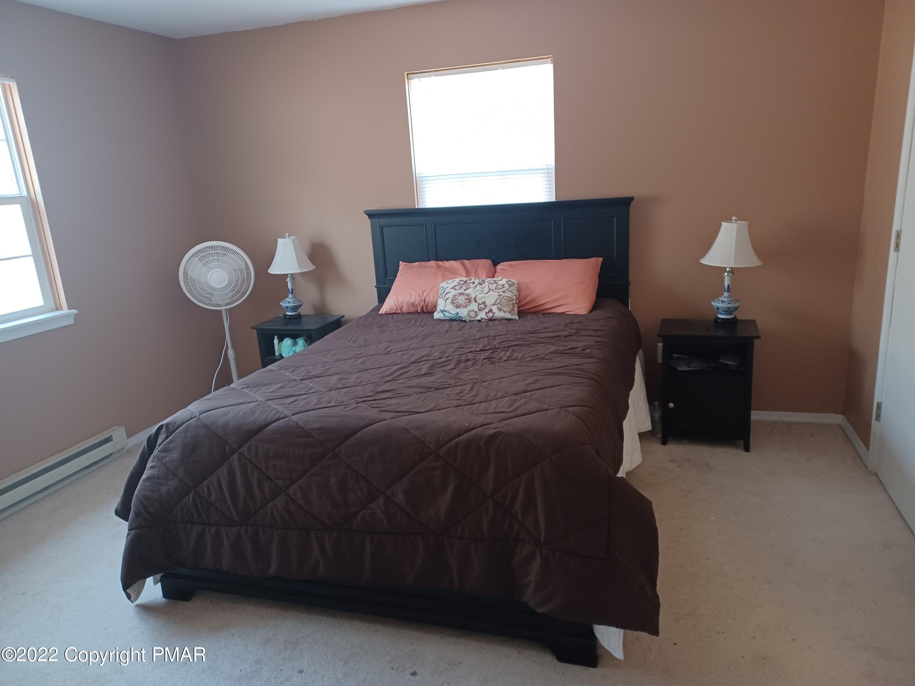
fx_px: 661
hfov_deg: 69.4
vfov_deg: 54.9
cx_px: 458
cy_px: 343
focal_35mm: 25
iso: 250
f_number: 1.8
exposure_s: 1/30
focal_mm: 4.6
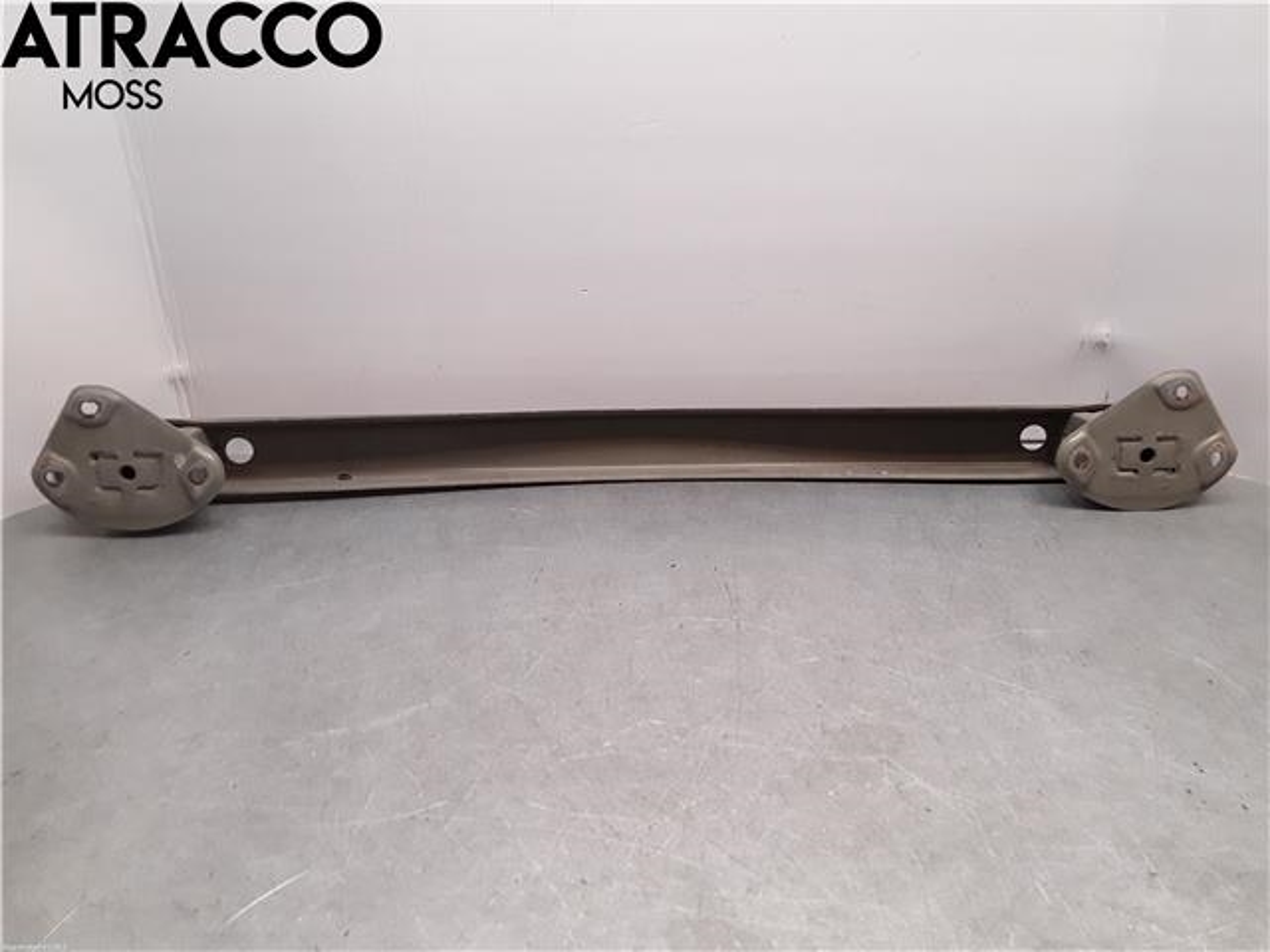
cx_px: 635
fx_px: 1027
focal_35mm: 28
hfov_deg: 63.4
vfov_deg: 49.7
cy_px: 476
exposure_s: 1/100
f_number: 1.9
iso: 64
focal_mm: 2.91
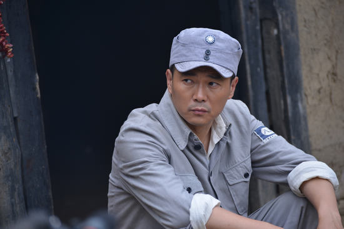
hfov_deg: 12.1
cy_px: 114
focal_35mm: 170
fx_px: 1625
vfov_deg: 8.1
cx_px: 172
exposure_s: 1/500
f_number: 5
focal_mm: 170
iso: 250
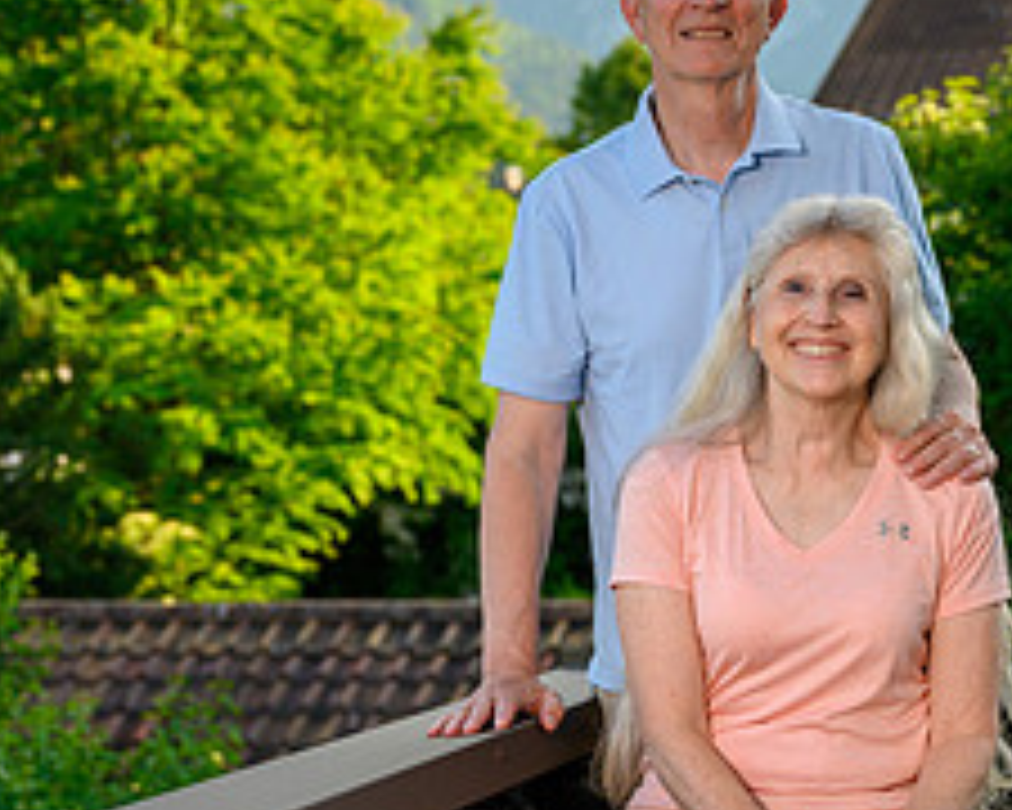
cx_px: 639
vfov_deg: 16.7
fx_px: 2756
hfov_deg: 20.8
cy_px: 342
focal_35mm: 92
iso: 400
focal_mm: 38
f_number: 2.8
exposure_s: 1/2500
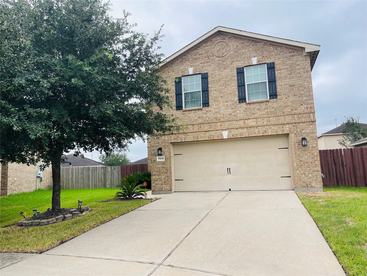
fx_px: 265
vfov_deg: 54.9
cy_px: 138
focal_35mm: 25
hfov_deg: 69.4
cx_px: 184
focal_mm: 5.1
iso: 32
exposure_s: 1/275
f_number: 1.6
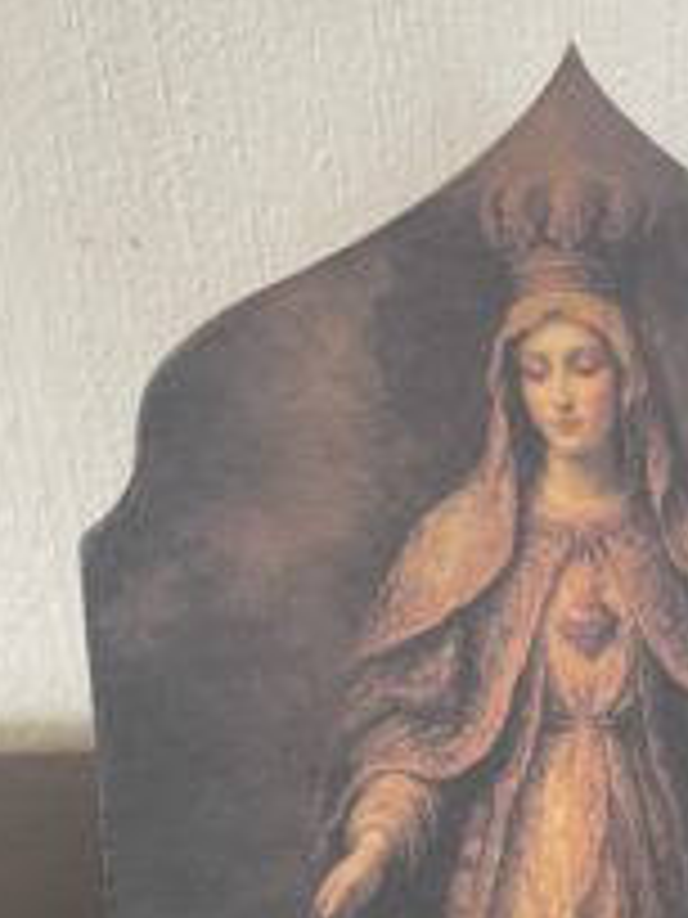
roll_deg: +0.4
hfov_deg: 27.3
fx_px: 1352
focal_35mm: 51
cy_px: 531
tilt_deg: -25.8
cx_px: 648
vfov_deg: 37.4
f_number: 1.6
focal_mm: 4.2
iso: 100
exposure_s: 1/60
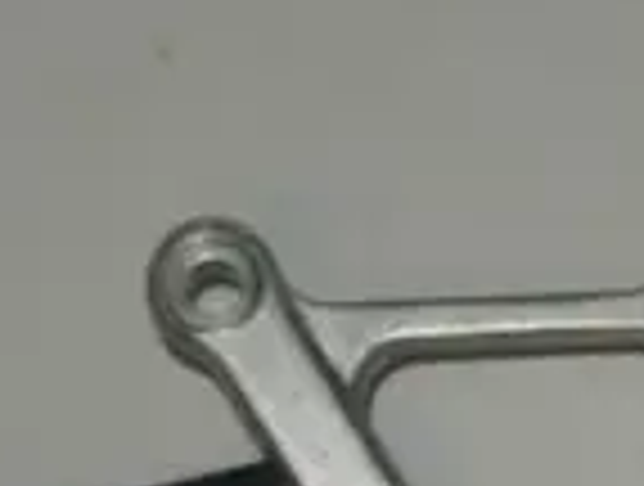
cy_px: 662
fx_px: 3637
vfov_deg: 7.6
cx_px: 748
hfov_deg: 10.0
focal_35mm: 195
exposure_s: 1/60
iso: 200
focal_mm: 20.3
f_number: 5
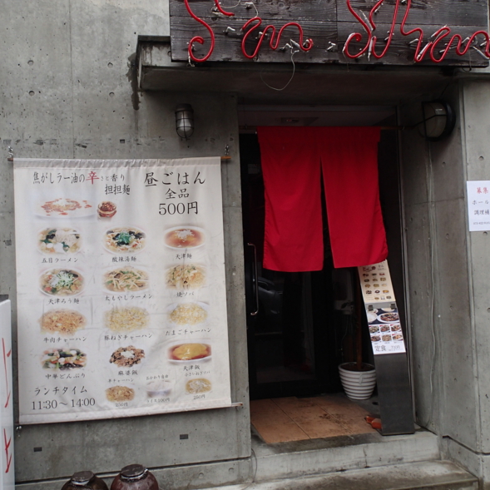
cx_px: 195
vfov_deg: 54.0
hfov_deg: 53.6
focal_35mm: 30
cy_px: 241
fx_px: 480
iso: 100
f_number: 2.8
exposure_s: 1/200
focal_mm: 4.5
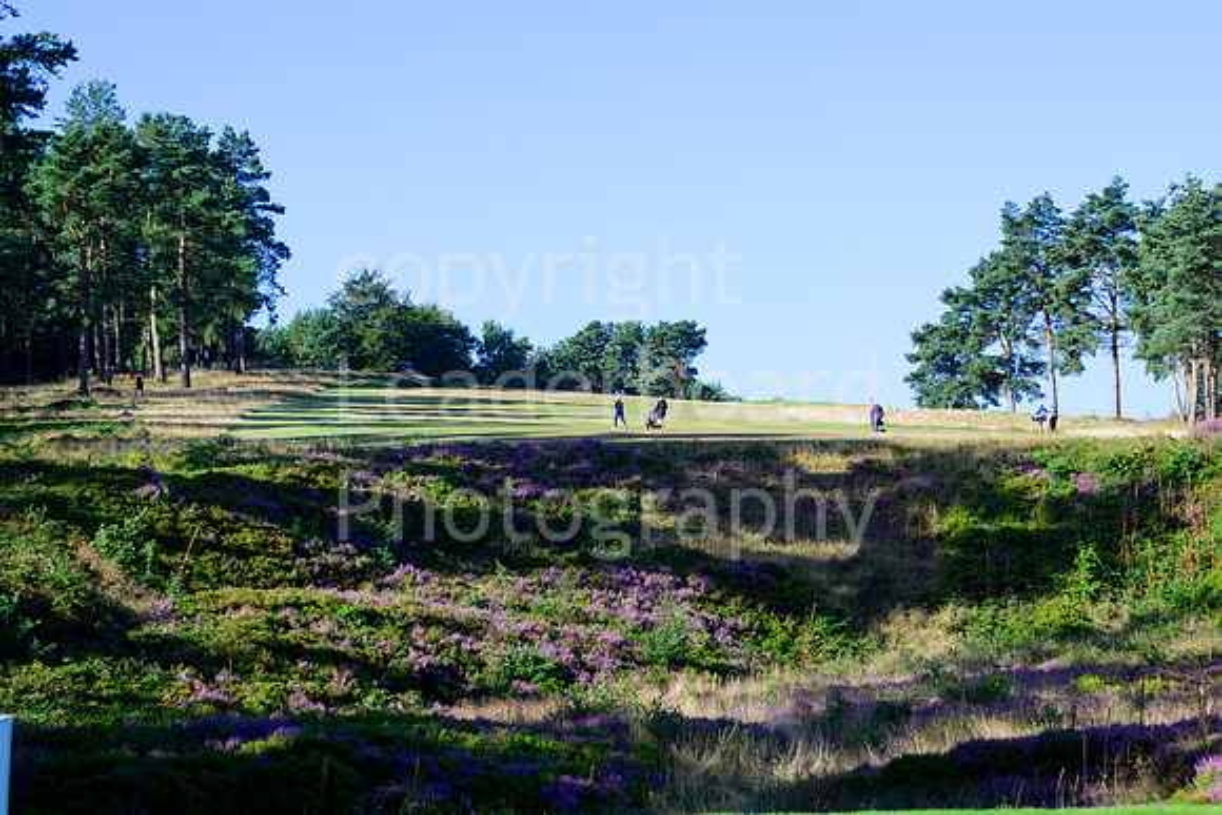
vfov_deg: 15.9
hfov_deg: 23.6
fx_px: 2920
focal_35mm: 86
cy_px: 408
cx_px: 611
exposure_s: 1/160
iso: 160
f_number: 10
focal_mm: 86
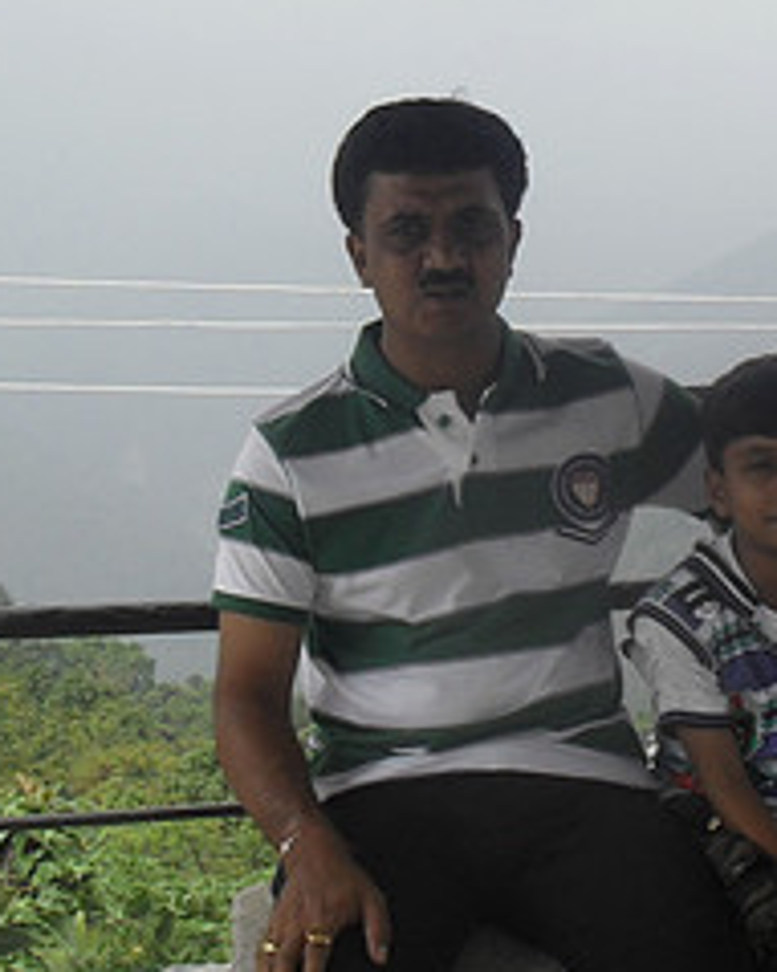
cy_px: 372
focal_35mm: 83
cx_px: 765
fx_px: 2387
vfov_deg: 23.0
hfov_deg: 18.1
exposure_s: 1/125
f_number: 8.4
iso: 100
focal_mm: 6.3
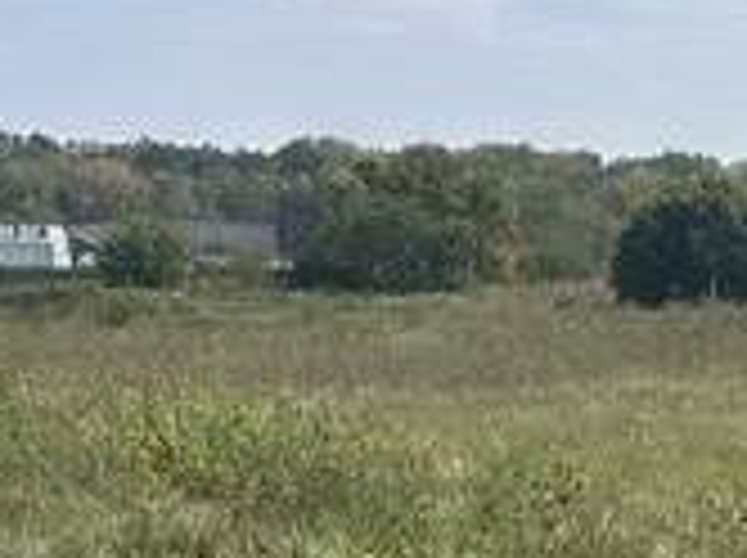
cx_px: 1485
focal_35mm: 116
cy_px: 927
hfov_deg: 14.3
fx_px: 2500
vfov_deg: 12.0
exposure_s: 1/5848
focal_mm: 6.86
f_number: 1.78
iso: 80
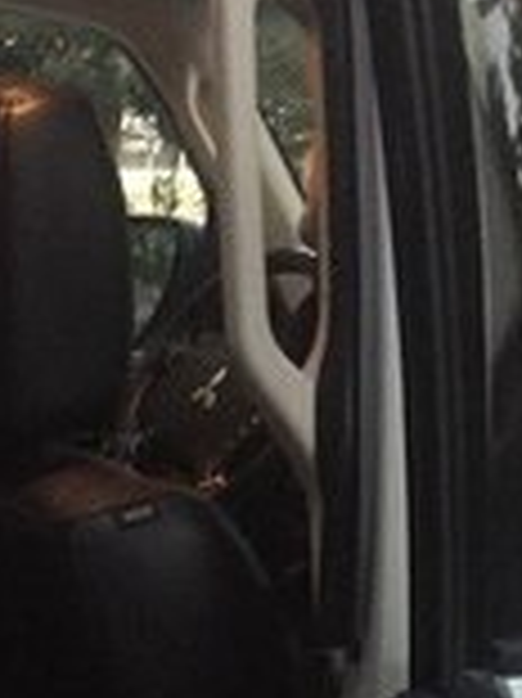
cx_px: -225
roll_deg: +0.2
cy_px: 928
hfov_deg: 14.9
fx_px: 1872
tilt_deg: -20.9
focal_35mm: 93
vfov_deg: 19.4
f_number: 2.2
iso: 400
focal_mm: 4.15
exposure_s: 1/17
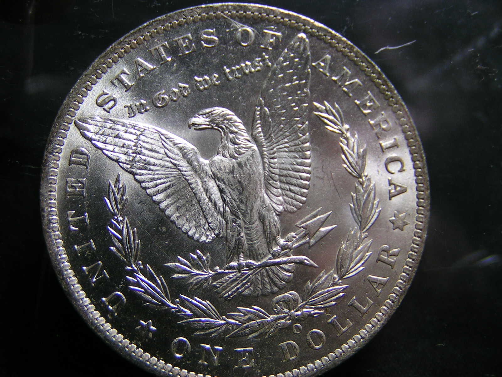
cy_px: 188
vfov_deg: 23.3
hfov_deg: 30.7
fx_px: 914
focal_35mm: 63
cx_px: 251
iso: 50
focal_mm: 9.7
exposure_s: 1/60
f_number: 3.2
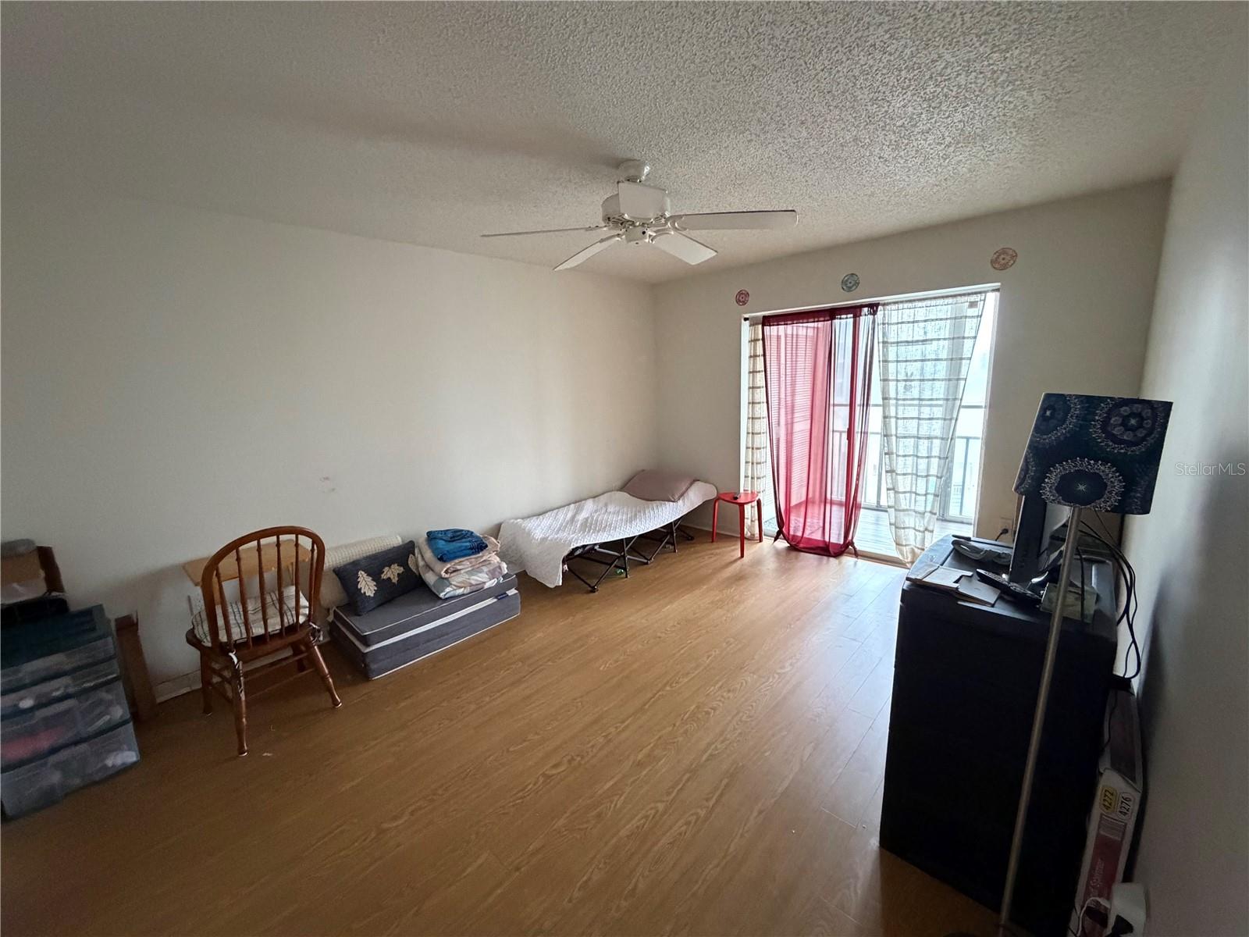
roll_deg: +1.9
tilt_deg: -9.6
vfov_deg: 85.7
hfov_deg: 102.1
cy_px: 468
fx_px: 505
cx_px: 624
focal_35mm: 14
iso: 1000
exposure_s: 1/60
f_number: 2.2
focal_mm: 2.22
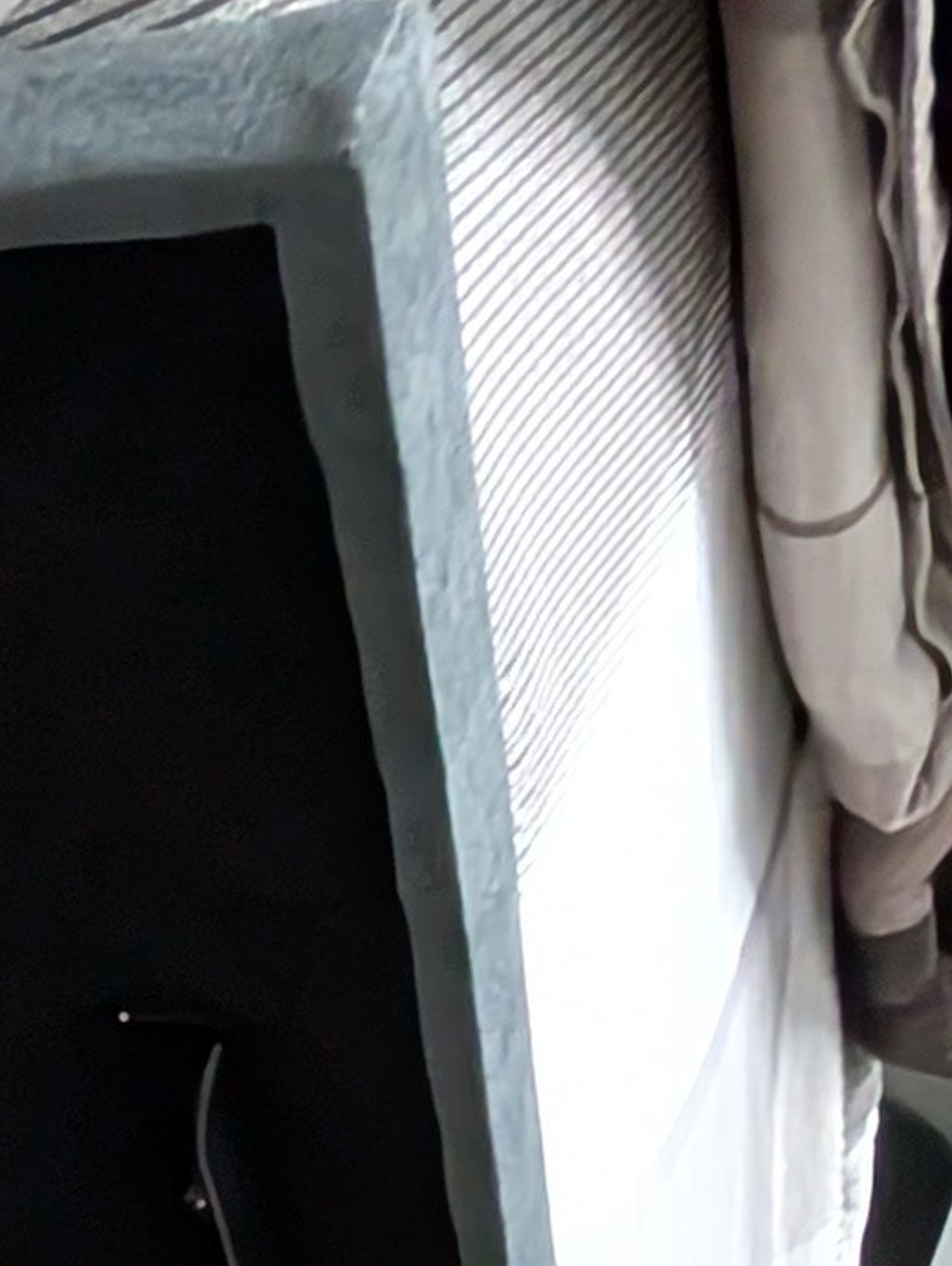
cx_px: -1548
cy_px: 1987
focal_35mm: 71
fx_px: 2599
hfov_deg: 13.1
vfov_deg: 21.9
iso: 1892
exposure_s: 1/23.8
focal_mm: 2.02
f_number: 1.7
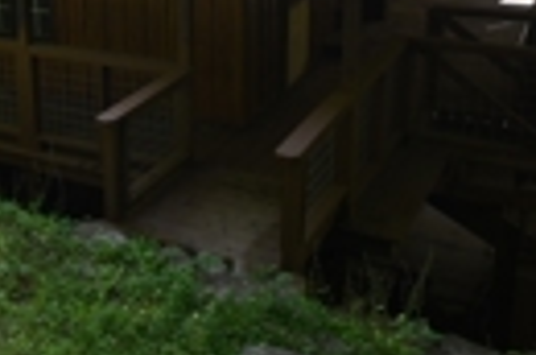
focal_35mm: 52
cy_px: 31
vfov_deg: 25.0
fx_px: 772
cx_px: 49
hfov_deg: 35.9
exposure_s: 1/30
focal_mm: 10
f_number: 4.5
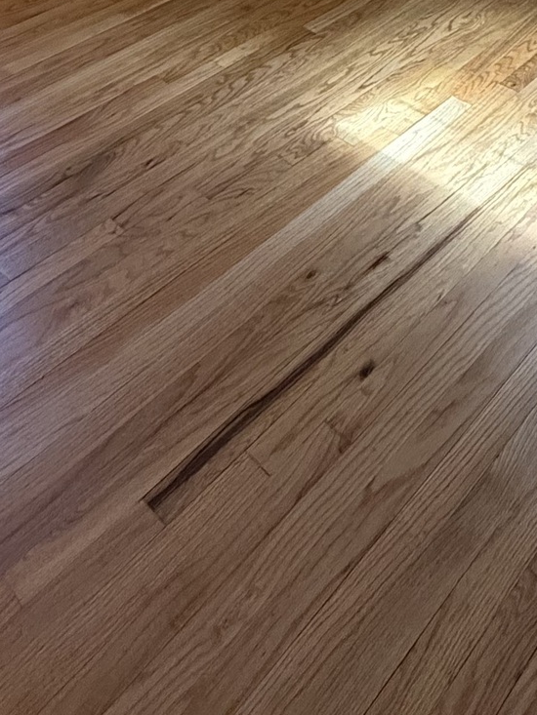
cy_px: -214
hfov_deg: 32.9
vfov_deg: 32.4
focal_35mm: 44
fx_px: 910
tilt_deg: -14.7
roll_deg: +1.8
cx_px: 265
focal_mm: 2.22
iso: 500
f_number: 2.2
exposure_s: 1/120
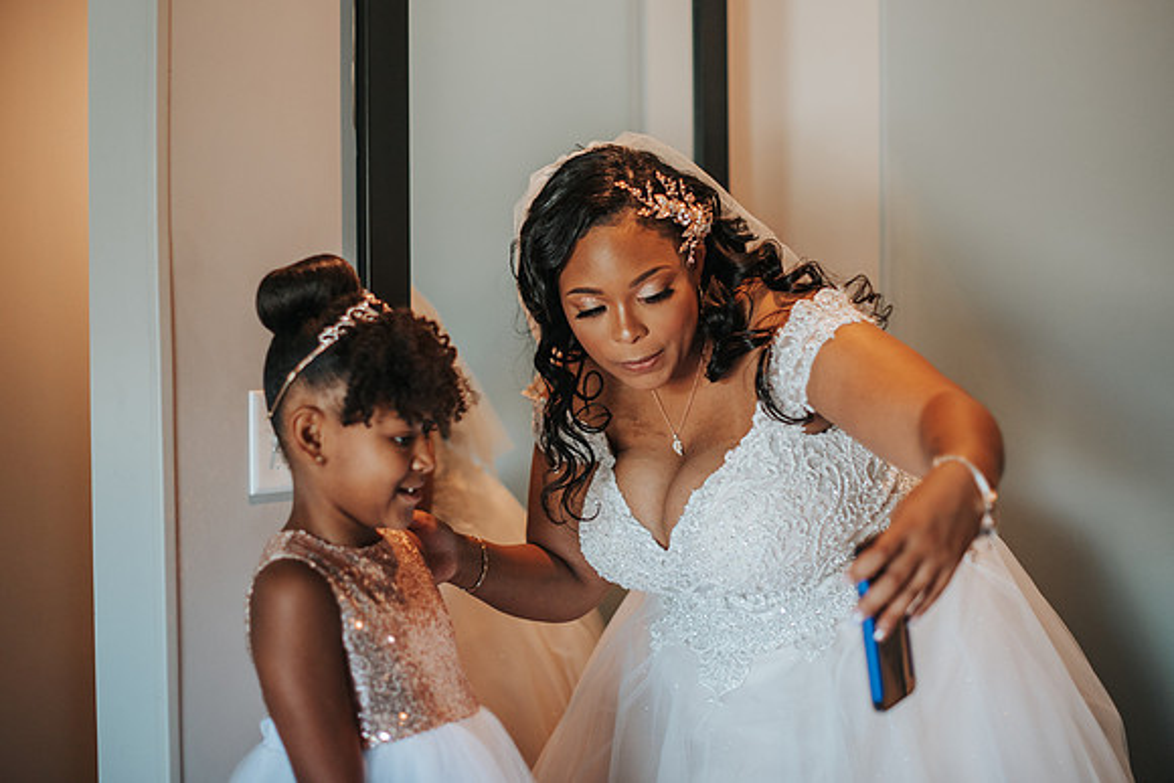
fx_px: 1799
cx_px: 546
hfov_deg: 36.1
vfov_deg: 24.6
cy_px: 351
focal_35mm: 55
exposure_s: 1/320
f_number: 1.8
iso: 640
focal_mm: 50
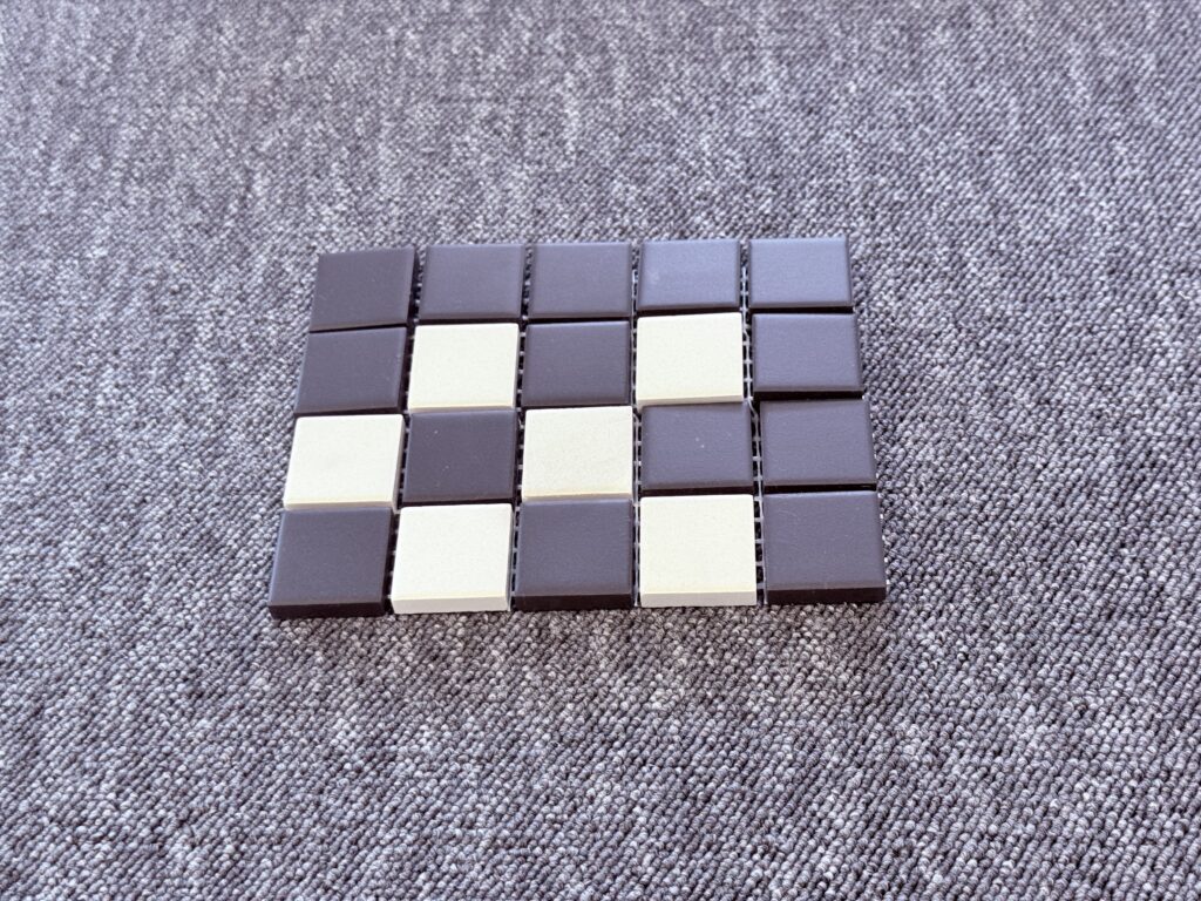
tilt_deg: -52.5
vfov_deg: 30.3
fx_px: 1665
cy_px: 450
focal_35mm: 48
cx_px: 600
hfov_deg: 39.7
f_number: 1.78
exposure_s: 1/60
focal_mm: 6.76
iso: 160
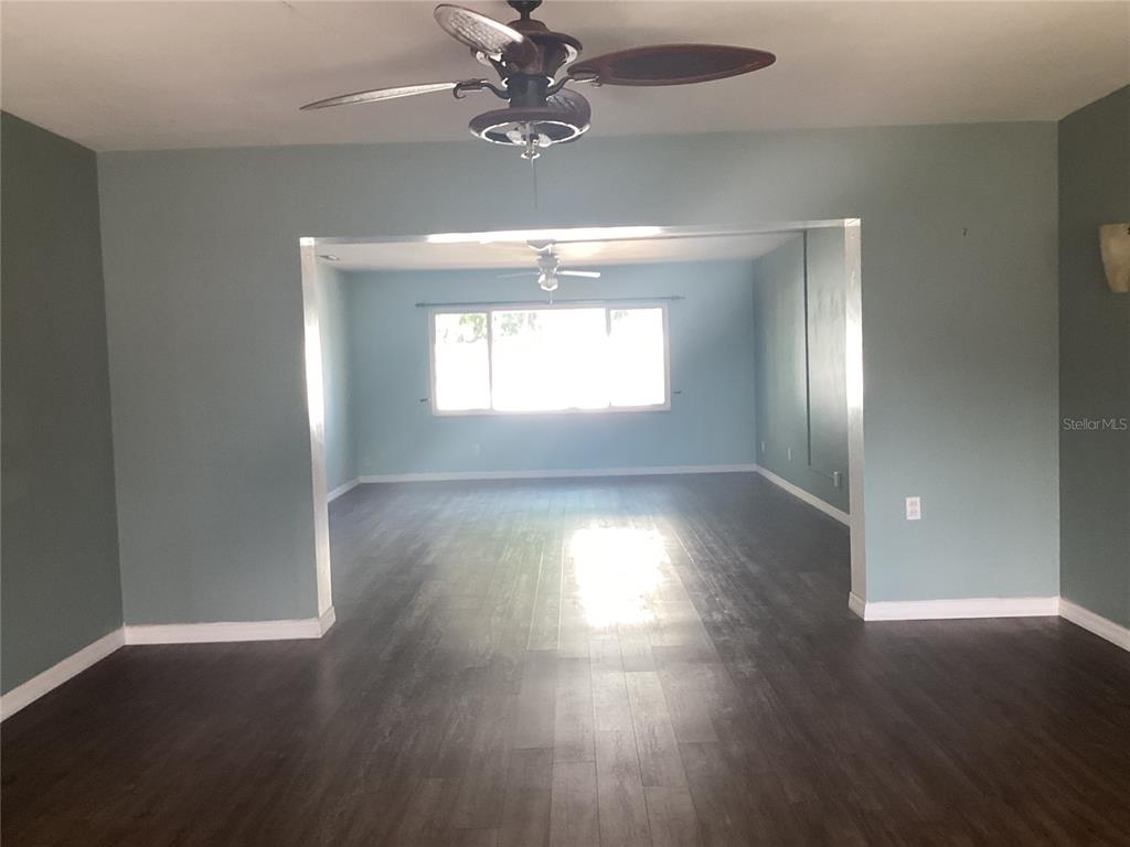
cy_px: 424
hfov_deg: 58.4
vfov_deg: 45.4
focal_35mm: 31
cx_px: 565
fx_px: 1012
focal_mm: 3.3
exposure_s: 1/60
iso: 100
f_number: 2.4
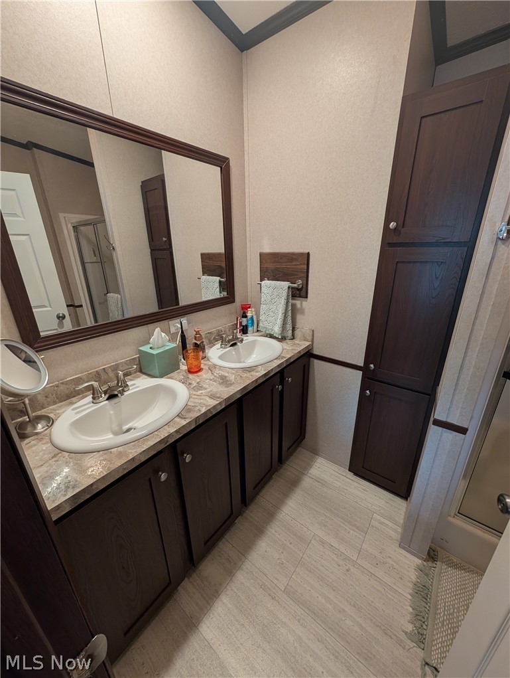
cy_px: 339
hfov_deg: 94.7
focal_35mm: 12
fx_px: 235
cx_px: 255
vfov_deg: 110.4
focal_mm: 2.02
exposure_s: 1/60
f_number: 1.7
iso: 154
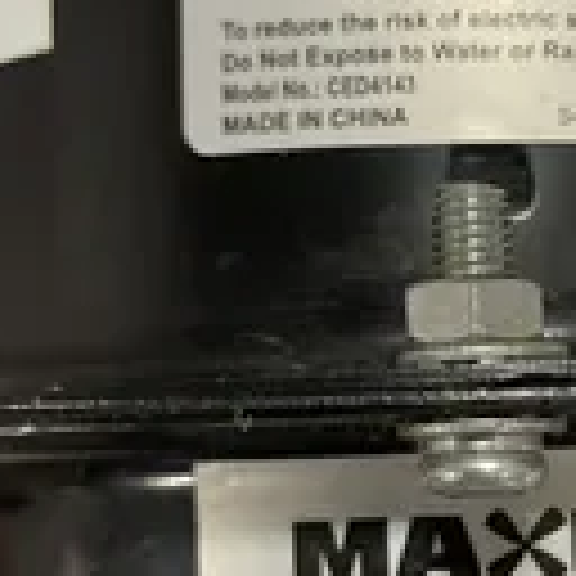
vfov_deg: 23.9
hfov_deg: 23.5
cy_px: 378
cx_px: 495
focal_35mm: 72
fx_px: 1355
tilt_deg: -65.5
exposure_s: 1/60
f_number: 1.6
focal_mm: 4.2
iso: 200
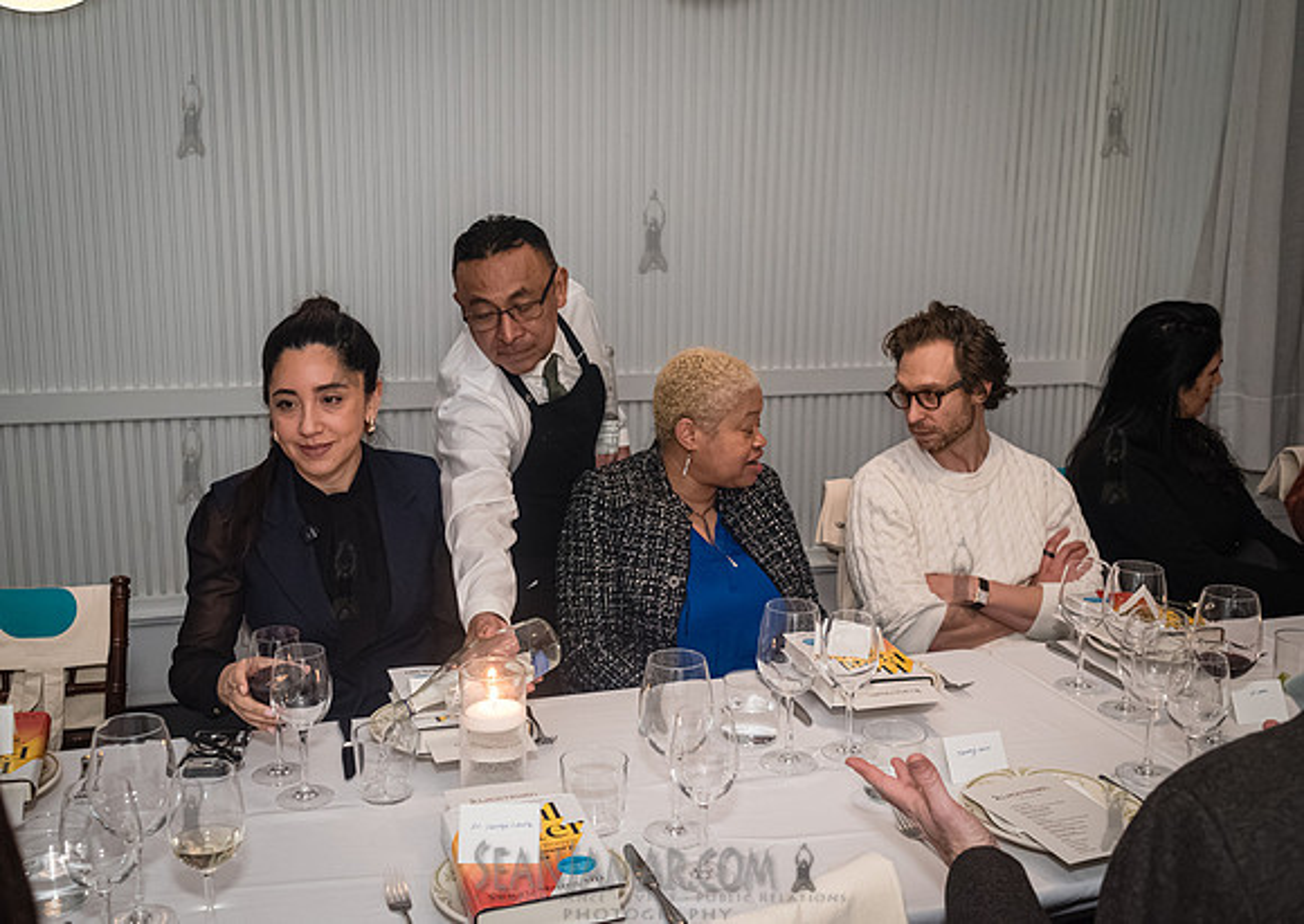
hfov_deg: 50.8
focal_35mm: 37
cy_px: 462
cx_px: 613
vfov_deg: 37.3
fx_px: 1371
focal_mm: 35
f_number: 4.5
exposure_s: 1/320
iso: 6400
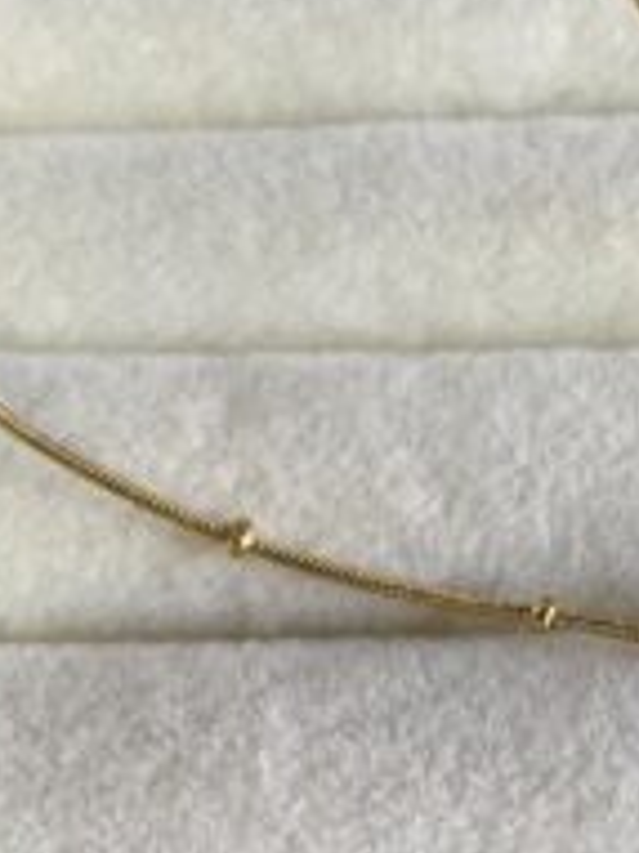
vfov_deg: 17.6
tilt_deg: -48.8
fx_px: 2686
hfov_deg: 13.1
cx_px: 853
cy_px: -36
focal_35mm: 109
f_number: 1.8
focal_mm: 4.25
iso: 64
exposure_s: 1/50
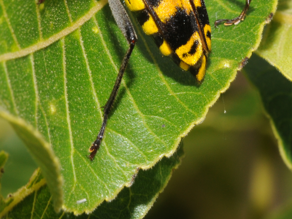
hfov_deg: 4.8
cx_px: -4
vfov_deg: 3.6
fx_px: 3478
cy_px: -45
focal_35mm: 412
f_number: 16
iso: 250
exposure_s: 1/125
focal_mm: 105
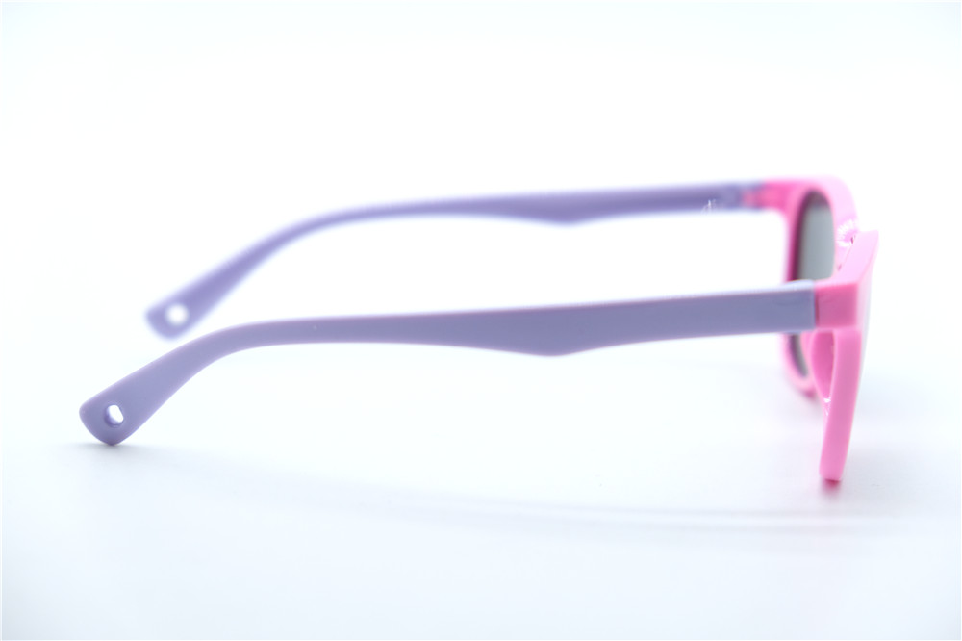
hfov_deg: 24.5
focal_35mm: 83
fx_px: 2217
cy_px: 320
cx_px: 481
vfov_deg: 16.4
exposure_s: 1/1000
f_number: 4
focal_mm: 55
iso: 640
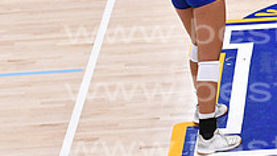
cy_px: -52
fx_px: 2713
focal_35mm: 369
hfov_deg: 5.8
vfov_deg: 3.3
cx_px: 363
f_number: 3.2
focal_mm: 85
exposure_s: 1/1000
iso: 6400
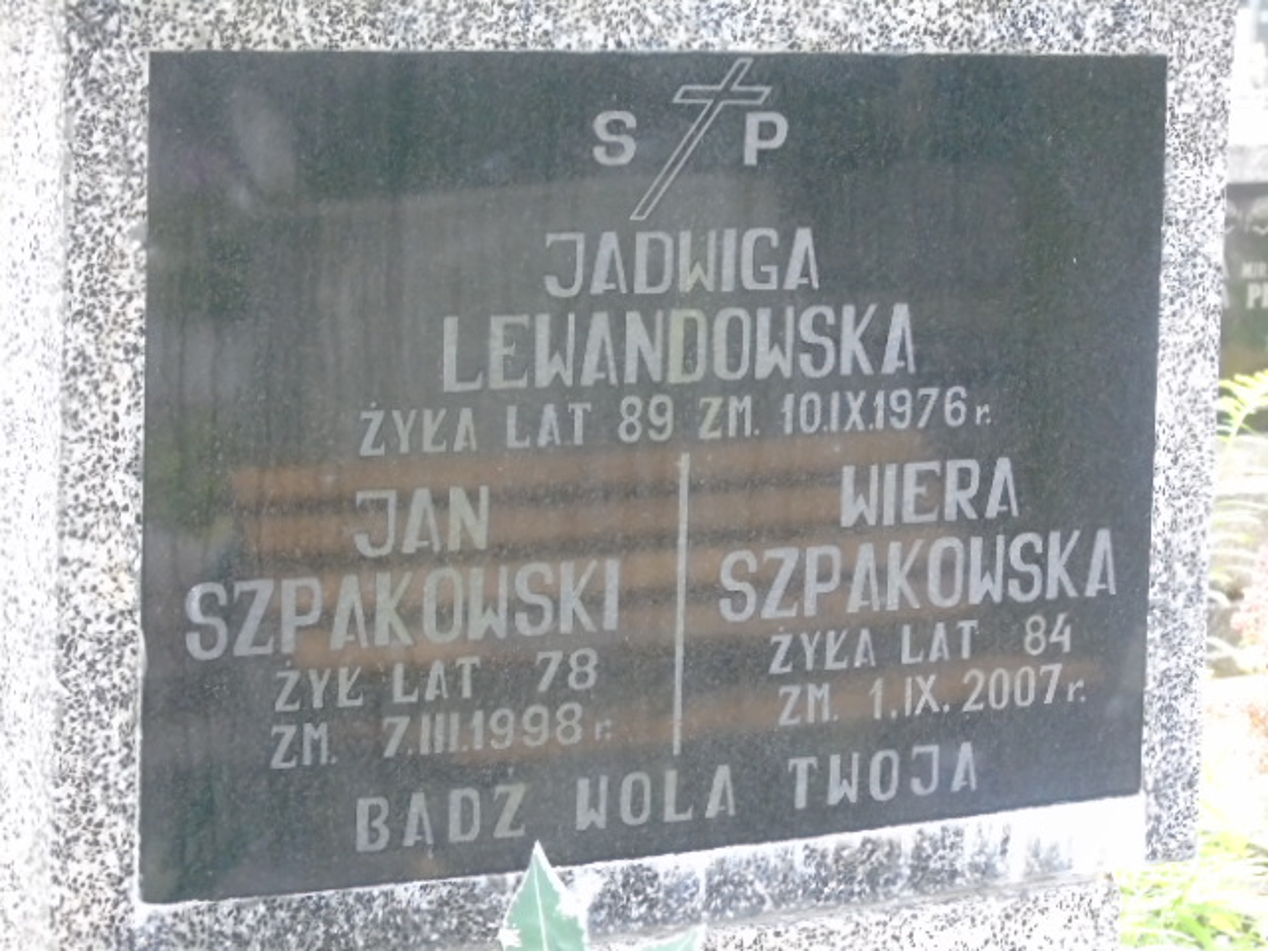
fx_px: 5202
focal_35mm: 142
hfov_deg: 13.9
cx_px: 634
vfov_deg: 10.4
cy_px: 476
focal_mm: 25
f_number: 4.7
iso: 800
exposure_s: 1/20
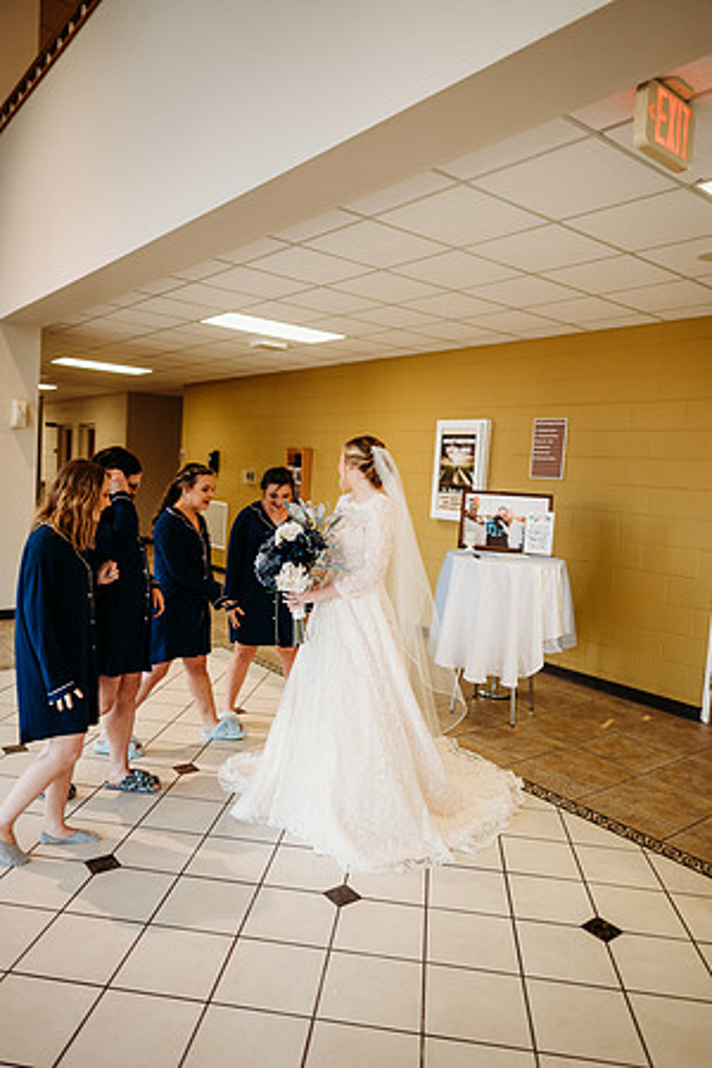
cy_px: 534
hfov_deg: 53.1
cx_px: 356
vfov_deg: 73.7
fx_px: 712
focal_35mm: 24
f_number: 1.8
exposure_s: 1/160
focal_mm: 24
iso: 400
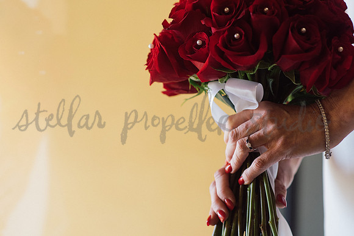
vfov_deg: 16.1
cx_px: 177
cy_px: 118
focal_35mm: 85
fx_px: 836
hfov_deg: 23.9
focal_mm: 85
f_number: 2.2
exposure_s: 1/200
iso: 1000
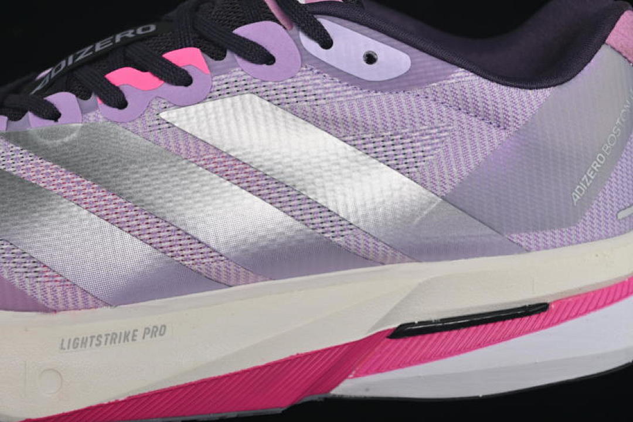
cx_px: 316
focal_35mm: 75
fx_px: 1319
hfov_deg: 27.0
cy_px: 211
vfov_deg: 18.2
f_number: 6.3
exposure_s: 1/40
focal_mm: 50
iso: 160
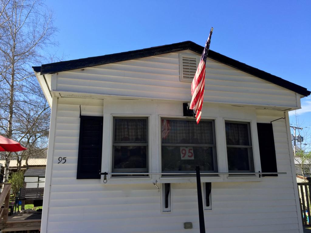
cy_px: 116
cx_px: 156
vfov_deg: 48.2
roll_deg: +1.0
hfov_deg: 61.7
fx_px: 261
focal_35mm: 29
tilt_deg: +12.8
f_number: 2.2
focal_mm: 4.15
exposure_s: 1/989
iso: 32
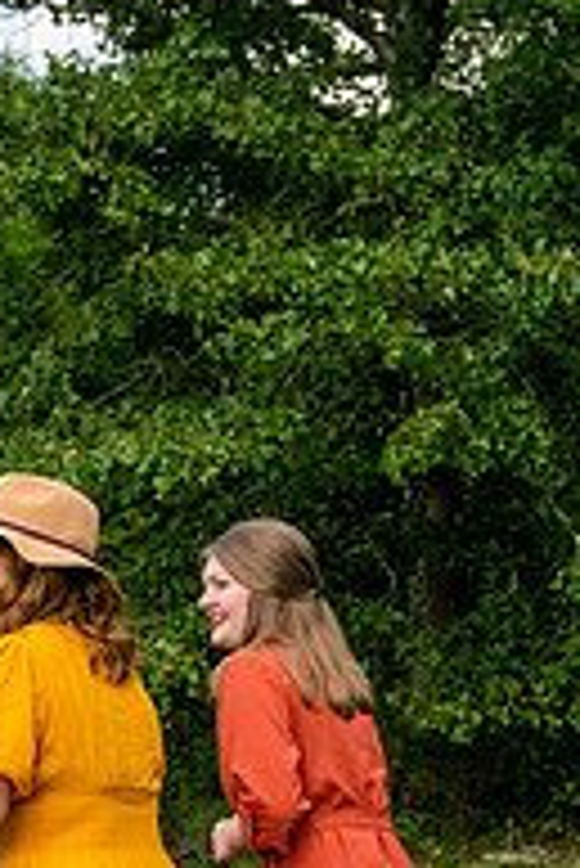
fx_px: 4631
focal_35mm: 192
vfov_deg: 10.6
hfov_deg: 7.1
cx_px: -31
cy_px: 801
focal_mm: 55
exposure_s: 1/200
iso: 100
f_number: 8
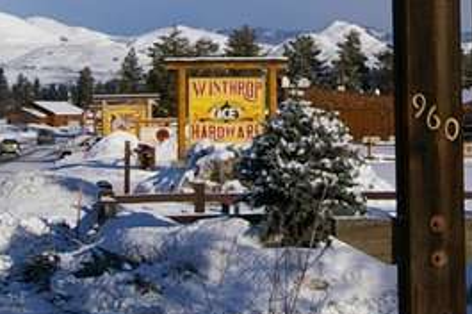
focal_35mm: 139
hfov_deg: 14.7
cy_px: -108
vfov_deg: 9.6
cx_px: 367
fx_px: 1820
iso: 200
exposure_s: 1/180
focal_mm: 24
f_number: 8
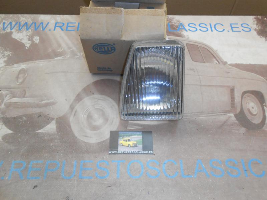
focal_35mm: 26
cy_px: 100
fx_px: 201
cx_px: 134
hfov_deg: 67.3
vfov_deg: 53.1
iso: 250
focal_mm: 4.6
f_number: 3.5
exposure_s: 1/30
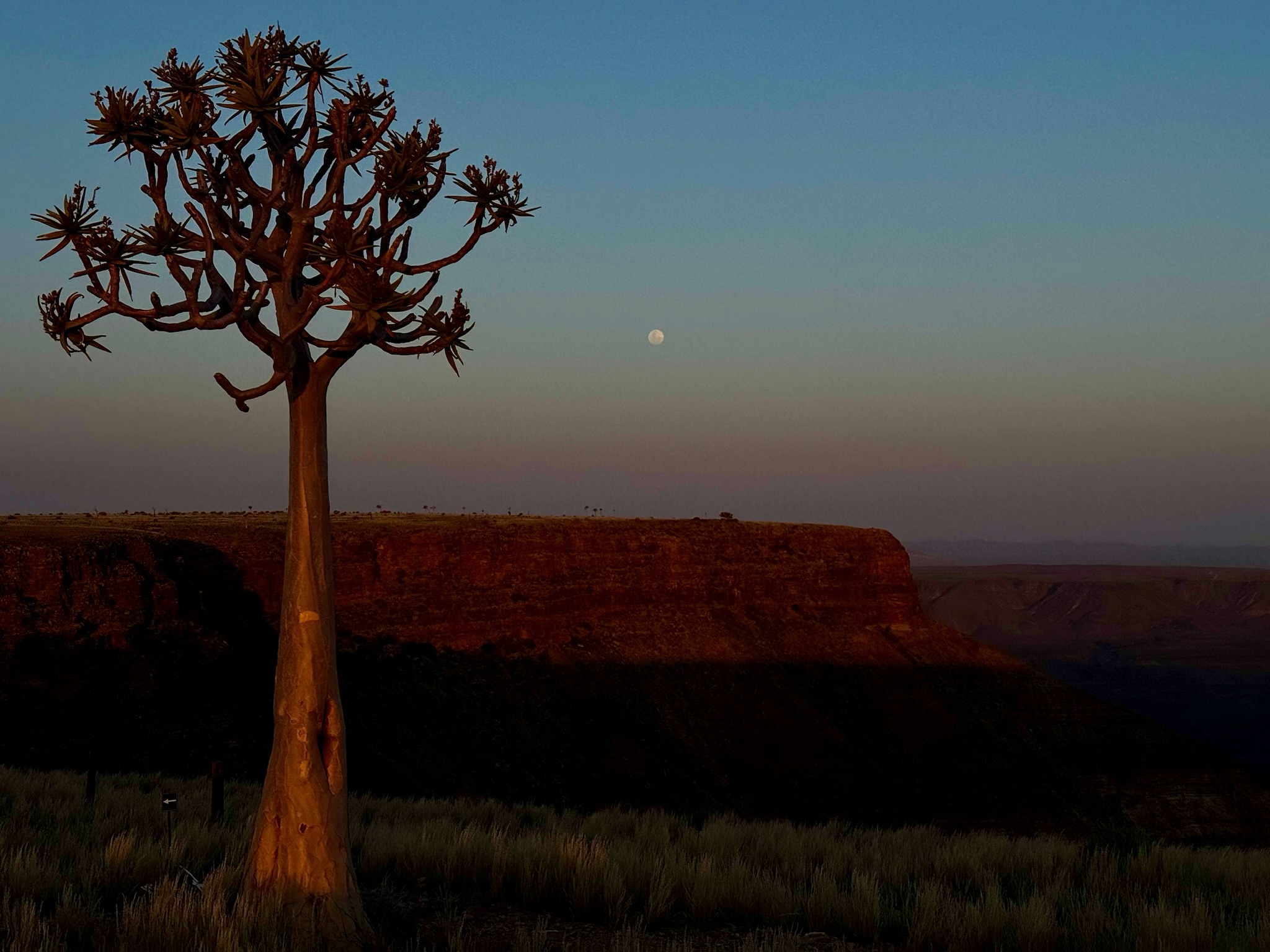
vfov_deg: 30.3
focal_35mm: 48
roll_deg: -0.1
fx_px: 1761
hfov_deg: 39.7
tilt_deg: +1.4
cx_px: 635
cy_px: 476
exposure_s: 1/10526
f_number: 1.78
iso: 80
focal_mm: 6.76
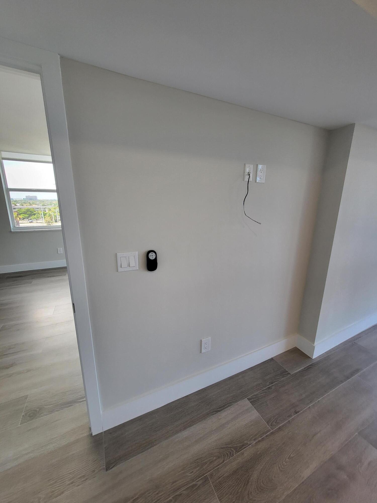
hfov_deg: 89.9
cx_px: 188
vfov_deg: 106.2
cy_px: 252
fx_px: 189
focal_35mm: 13
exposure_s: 1/60
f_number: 2.2
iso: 64
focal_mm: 1.74
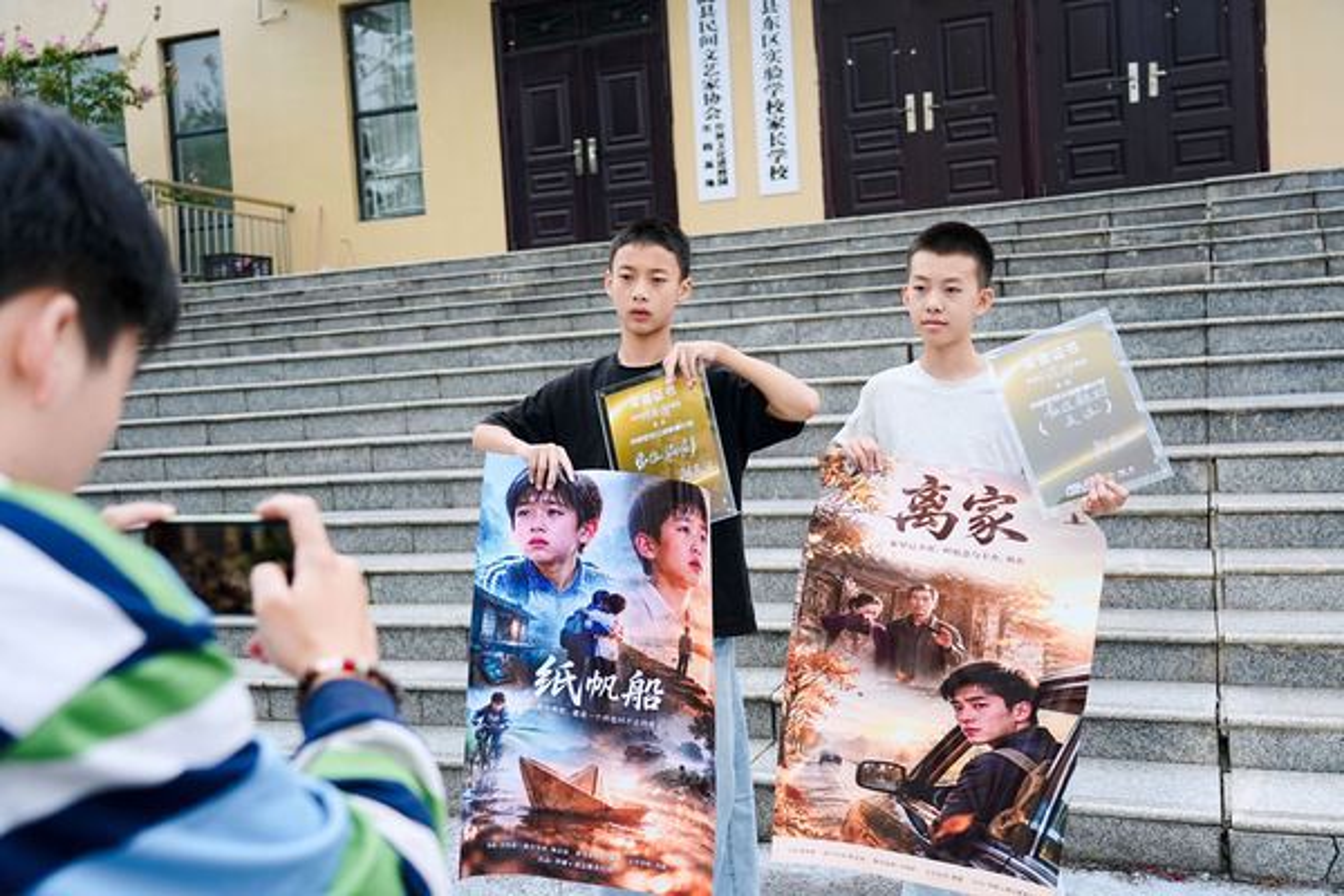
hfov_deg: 54.4
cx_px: 672
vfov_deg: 37.9
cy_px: 448
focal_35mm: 35
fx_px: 1307
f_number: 4
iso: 500
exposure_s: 1/1600
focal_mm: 35
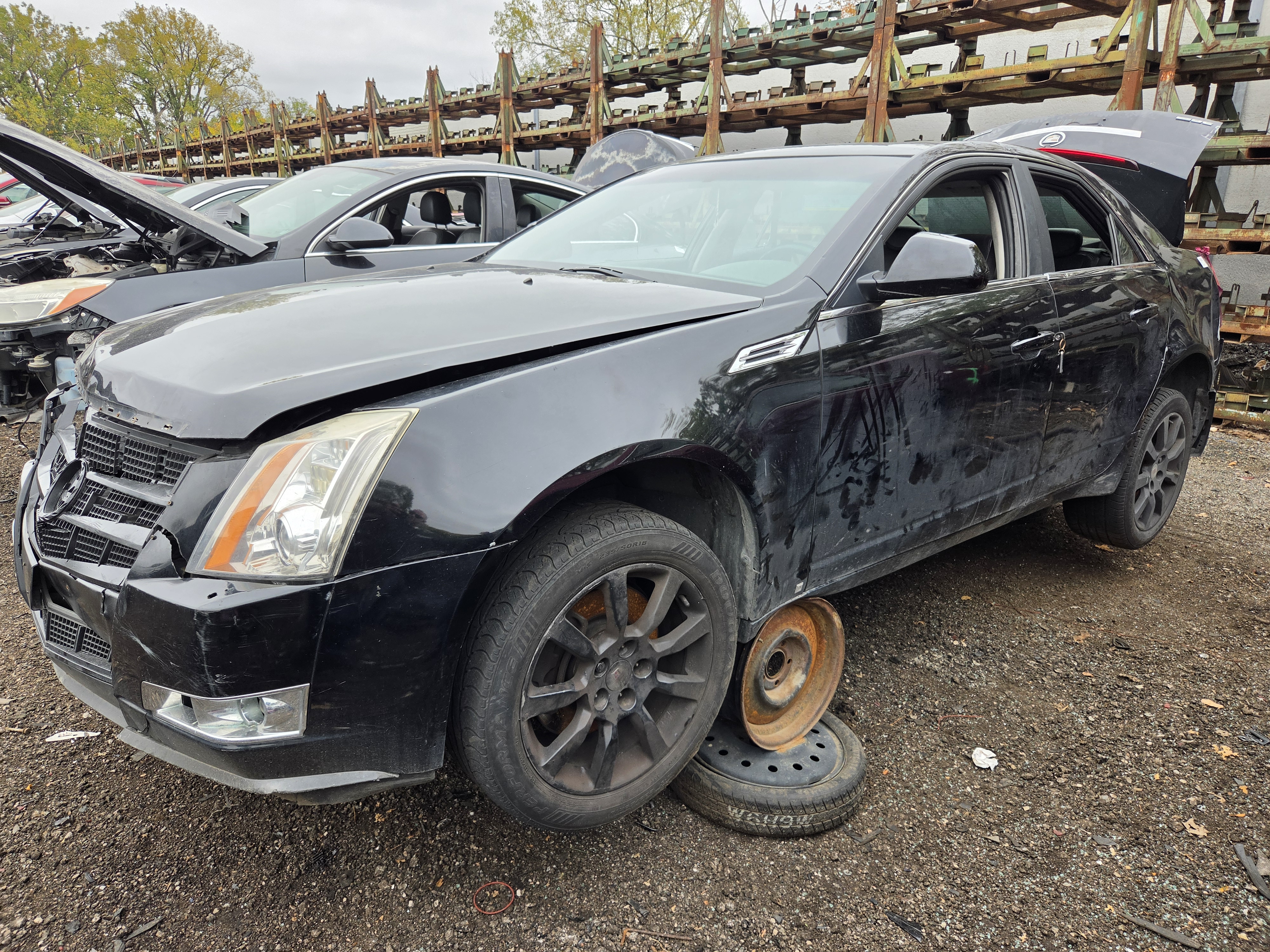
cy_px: 476
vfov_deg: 58.9
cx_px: 635
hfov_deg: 73.9
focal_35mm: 23
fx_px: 844
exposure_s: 1/952
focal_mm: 5.4
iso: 80
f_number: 1.8
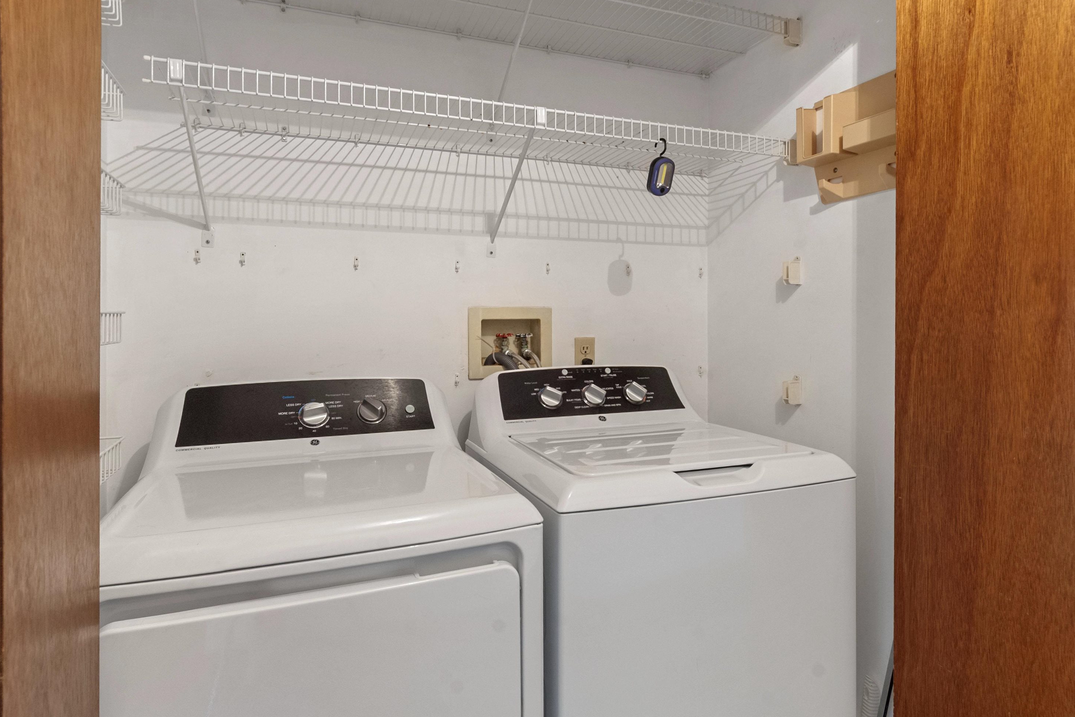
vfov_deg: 64.5
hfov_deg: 86.9
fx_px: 567
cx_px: 551
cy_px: 376
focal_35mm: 19
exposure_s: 6
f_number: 11
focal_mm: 12
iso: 200
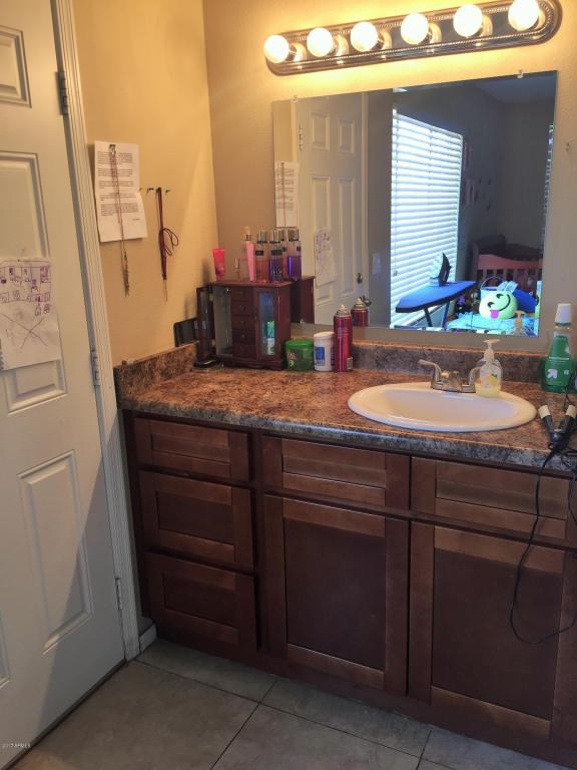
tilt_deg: -14.5
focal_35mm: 29
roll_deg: +1.6
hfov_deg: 48.2
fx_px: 645
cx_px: 288
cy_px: 385
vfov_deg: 61.7
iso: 32
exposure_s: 1/40
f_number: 2.2
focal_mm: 4.15
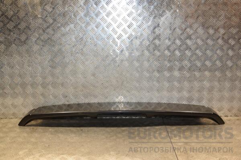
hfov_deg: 46.4
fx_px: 281
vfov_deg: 31.9
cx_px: 120
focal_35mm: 42
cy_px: 80
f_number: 5
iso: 800
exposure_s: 1/200
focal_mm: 28
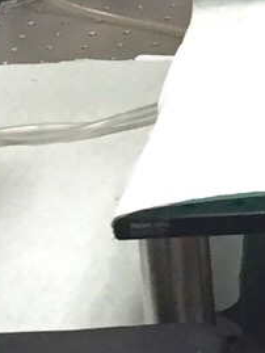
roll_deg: +1.1
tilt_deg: -15.2
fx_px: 2254
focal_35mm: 221
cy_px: -213
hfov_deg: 6.2
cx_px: 762
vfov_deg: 8.7
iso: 125
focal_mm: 4.15
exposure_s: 1/30
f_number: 2.2
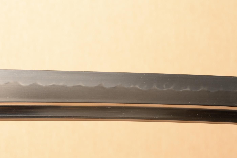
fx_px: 839
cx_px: 118
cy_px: 79
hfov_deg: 16.1
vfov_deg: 10.7
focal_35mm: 128
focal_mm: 85
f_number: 11
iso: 400
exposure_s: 1/1.6
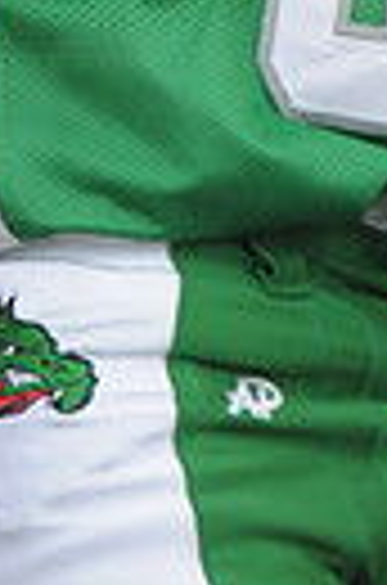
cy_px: -356
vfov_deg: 0.8
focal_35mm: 2672
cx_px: 241
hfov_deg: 0.5
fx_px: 43314
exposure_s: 1/3200
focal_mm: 400
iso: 1600
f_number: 4
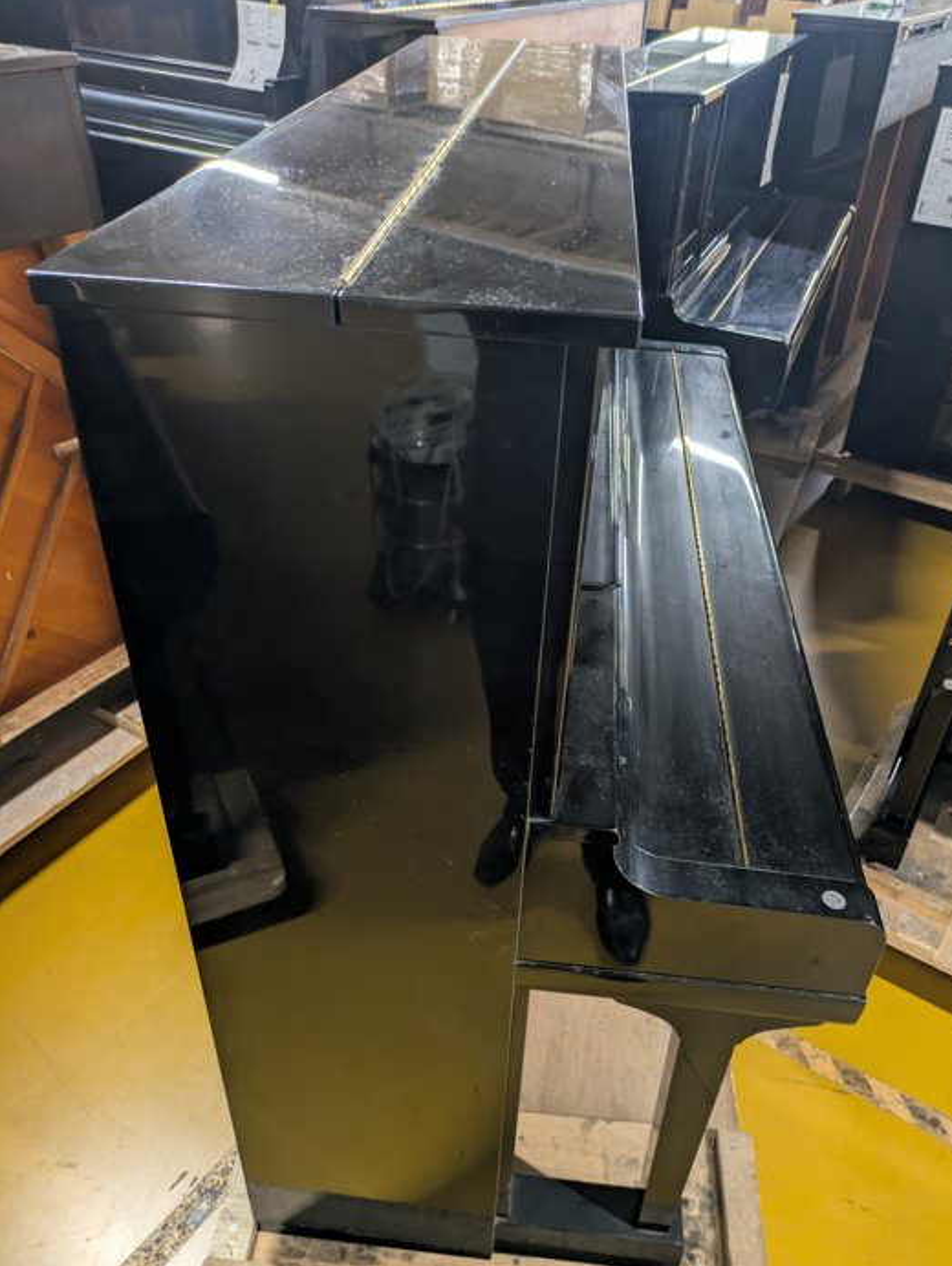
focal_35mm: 26
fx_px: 952
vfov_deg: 67.2
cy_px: 653
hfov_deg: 53.1
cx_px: 493
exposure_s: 1/25
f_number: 1.89
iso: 159
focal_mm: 5.43
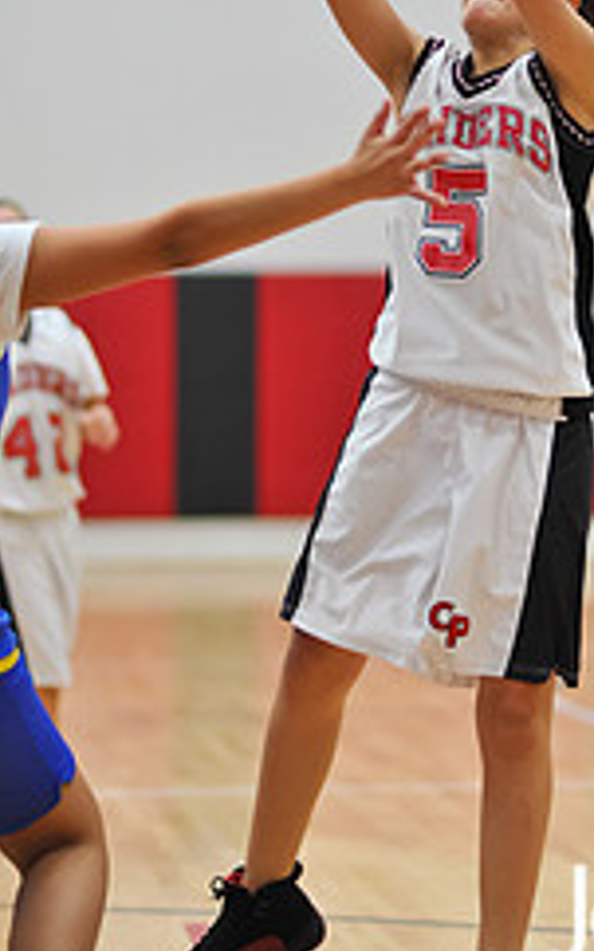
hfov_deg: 8.1
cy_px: 189
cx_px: 490
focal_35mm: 161
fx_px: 4175
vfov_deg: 12.9
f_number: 2
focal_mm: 85
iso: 1250
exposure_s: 1/500
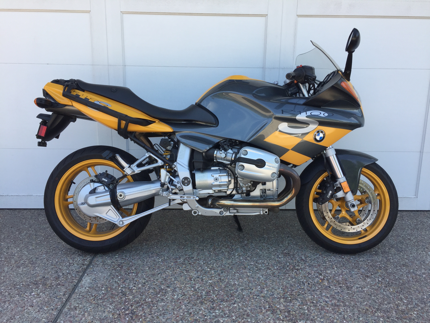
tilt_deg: -12.5
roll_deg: -2.5
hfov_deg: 61.7
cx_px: 215
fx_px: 360
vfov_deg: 48.2
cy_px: 162
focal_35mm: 29
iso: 32
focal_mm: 4.15
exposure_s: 1/299
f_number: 2.2
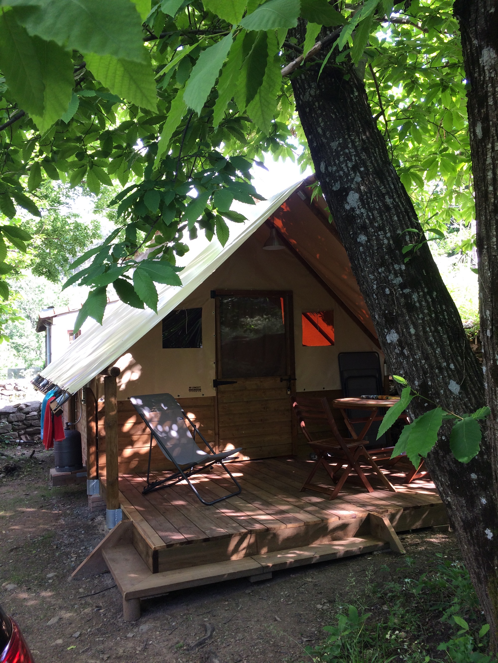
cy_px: 332
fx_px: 556
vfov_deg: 61.7
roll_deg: +1.5
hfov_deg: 48.2
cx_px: 249
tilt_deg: +0.7
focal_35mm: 29
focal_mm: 4.15
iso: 50
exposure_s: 1/100
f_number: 2.2
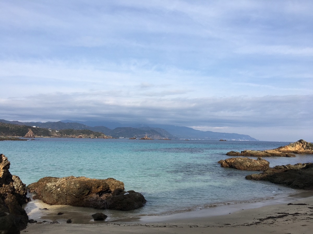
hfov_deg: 61.7
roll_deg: -1.2
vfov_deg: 48.2
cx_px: 156
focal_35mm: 29
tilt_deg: +5.2
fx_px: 262
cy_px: 117
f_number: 2.2
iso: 25
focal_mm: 4.15
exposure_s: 1/2079
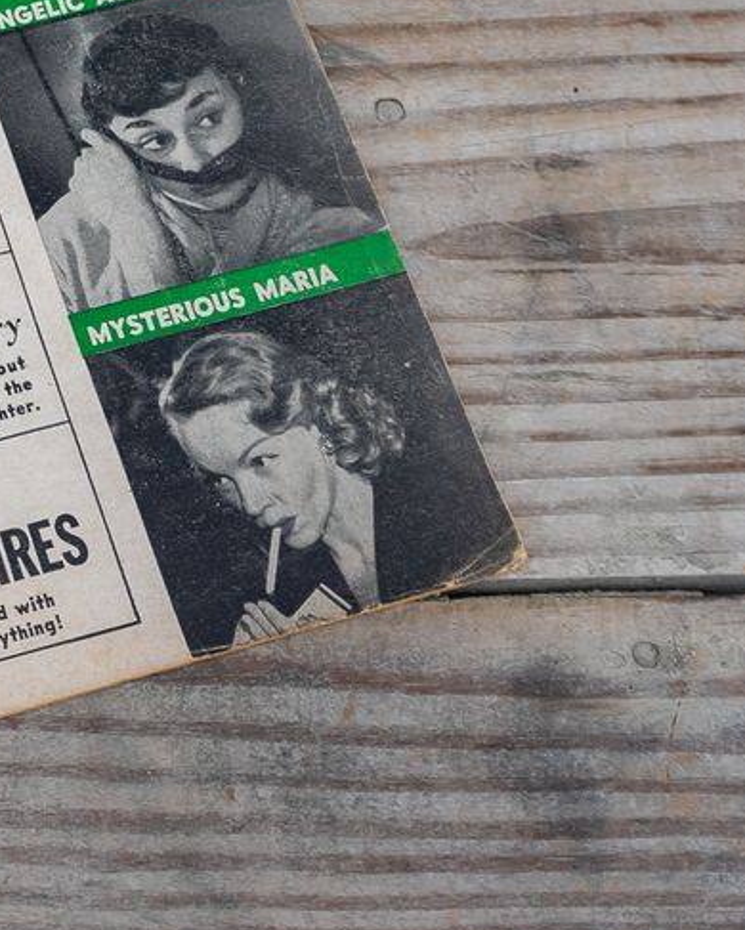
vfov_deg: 20.9
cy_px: 117
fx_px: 2479
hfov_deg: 16.1
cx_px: -256
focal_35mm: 90
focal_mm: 30
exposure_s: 1/4000
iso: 500
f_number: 4
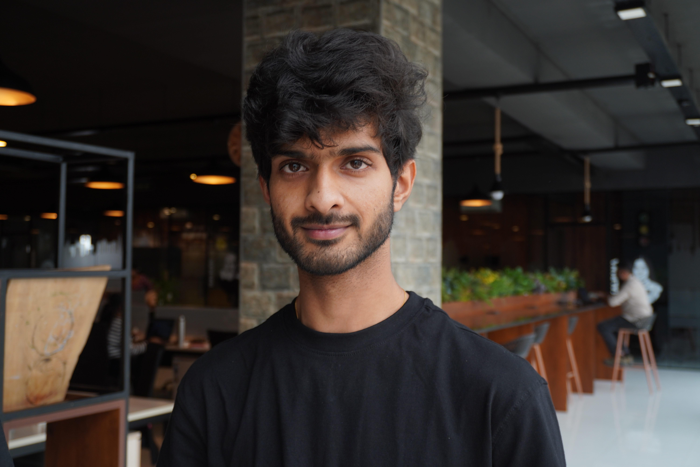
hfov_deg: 47.9
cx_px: 350
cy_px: 234
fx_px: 787
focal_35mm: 40
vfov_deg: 33.0
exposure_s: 1/50
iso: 100
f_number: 4.5
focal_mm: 27
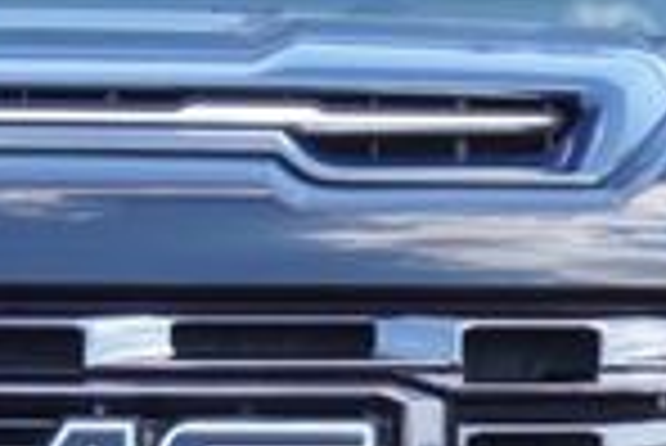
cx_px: 32
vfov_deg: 5.2
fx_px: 4805
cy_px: 874
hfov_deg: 7.9
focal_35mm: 259
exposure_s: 1/125
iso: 100
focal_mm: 25
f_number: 6.3
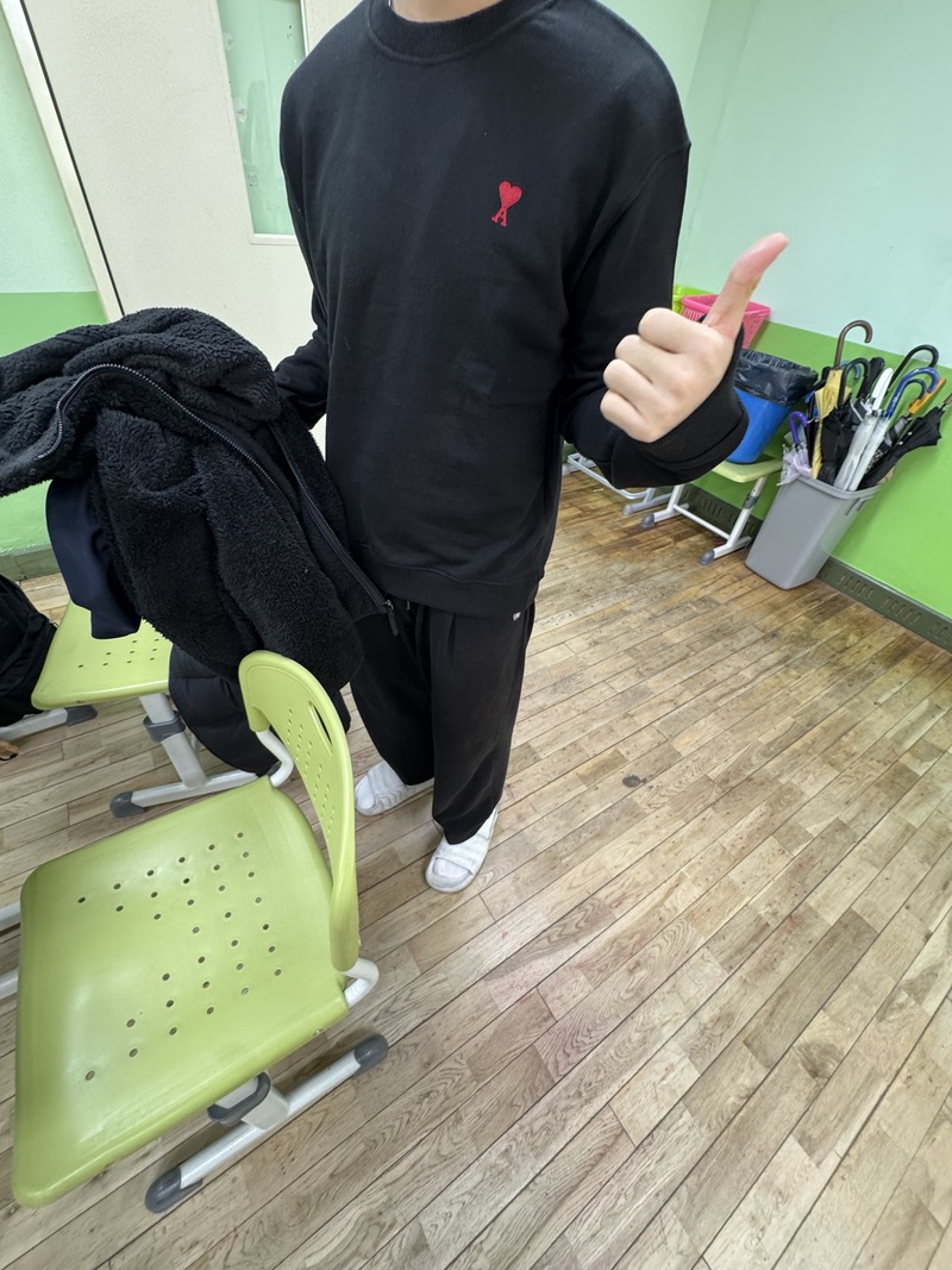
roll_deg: -4.7
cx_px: 476
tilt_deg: -40.9
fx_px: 513
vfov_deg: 102.1
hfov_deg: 85.7
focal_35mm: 14
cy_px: 635
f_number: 2.2
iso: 250
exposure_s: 1/60
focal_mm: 2.22
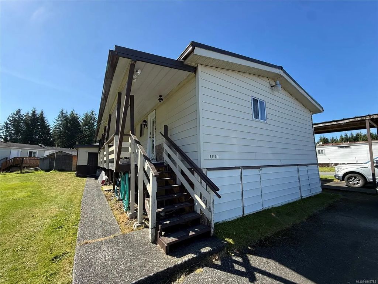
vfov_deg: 85.7
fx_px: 153
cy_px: 142
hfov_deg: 102.1
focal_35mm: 14
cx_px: 189
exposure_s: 1/914
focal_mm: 2.22
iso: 64
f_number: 2.2
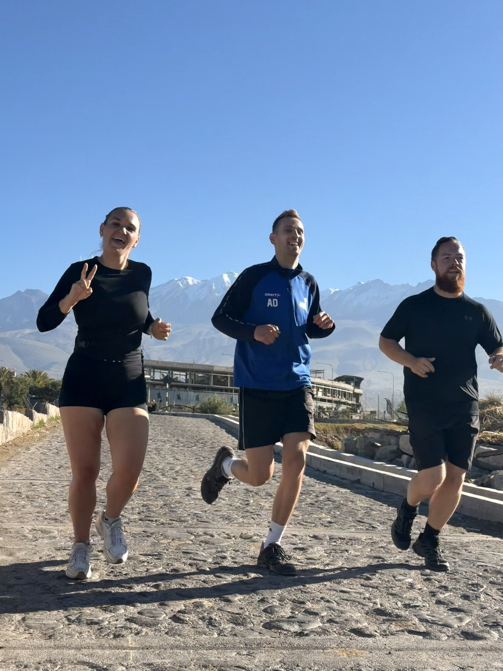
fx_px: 930
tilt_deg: +9.9
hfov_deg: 30.3
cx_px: 252
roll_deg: -2.6
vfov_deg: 39.7
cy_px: 336
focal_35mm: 48
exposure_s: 1/4329
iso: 64
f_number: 1.78
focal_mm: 6.76
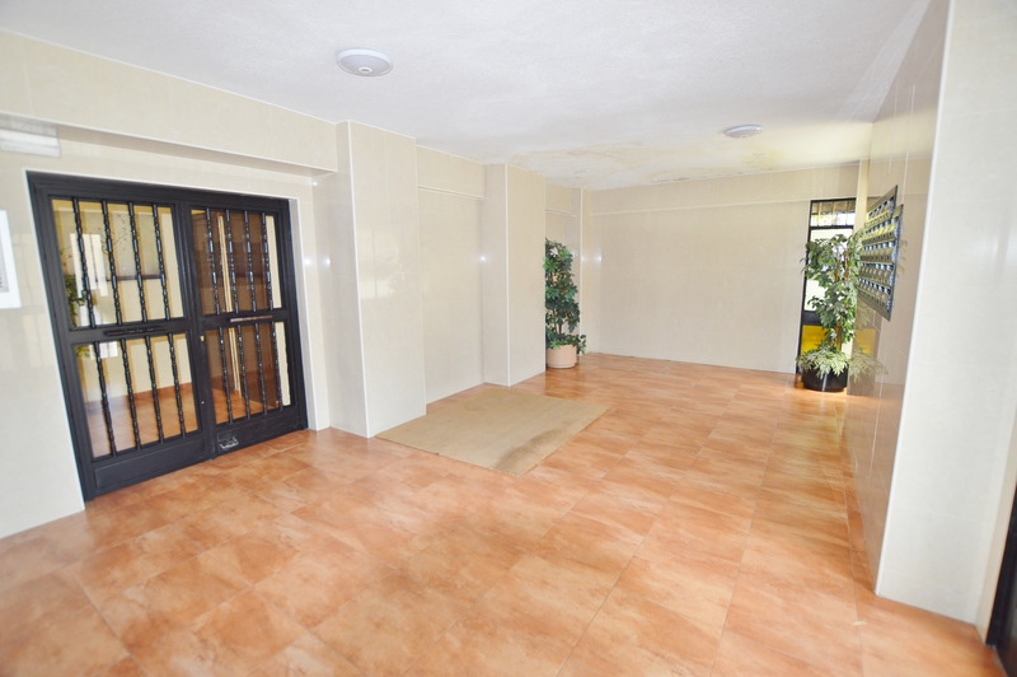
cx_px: 508
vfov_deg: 77.2
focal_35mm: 15
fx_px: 423
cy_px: 338
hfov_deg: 100.4
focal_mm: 10
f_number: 4
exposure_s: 1/60
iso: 400
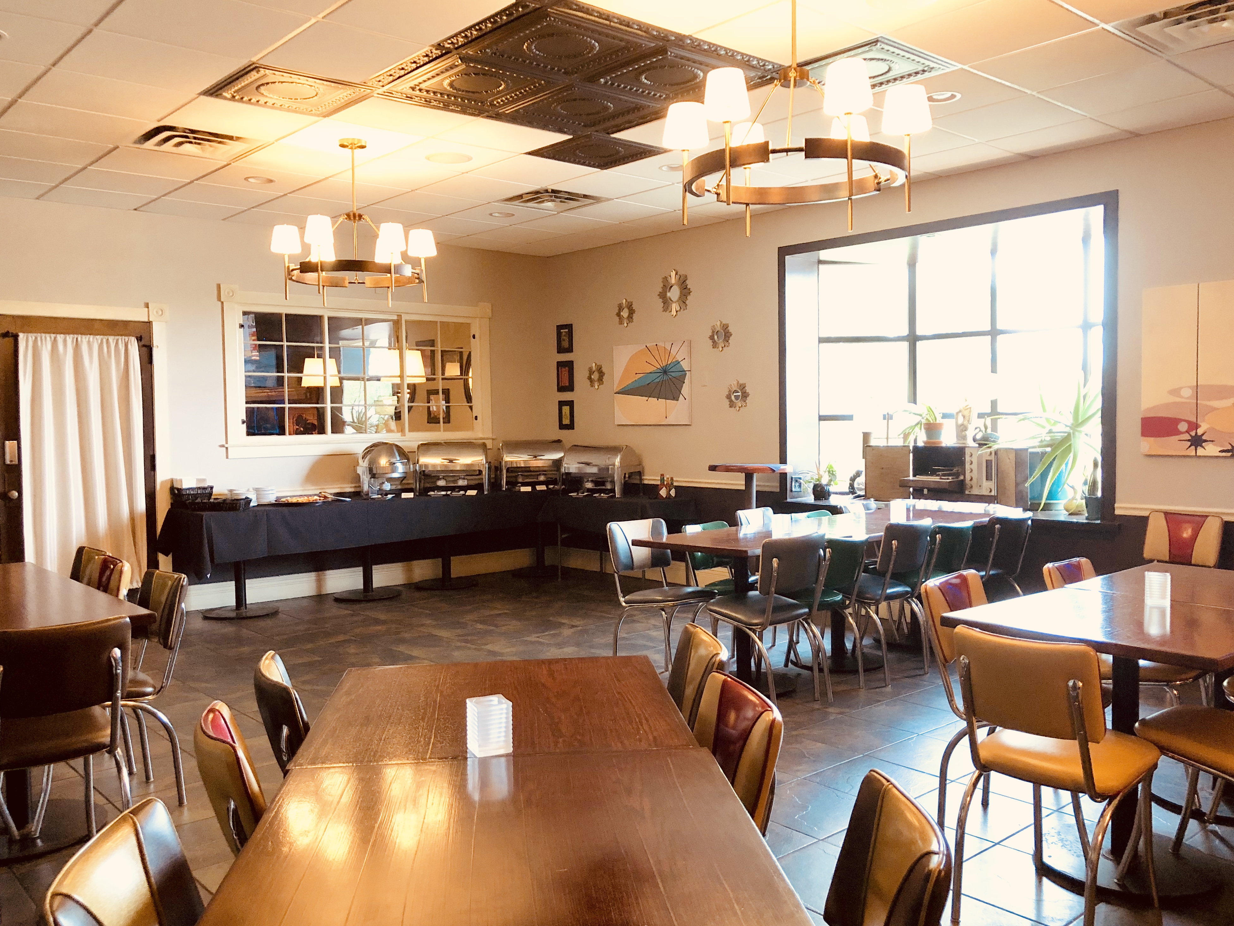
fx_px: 1034
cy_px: 475
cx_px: 633
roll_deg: +1.2
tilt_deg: -3.7
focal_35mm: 29
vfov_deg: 48.2
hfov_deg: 61.6
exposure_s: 1/15
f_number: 1.8
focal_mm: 3.99
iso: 64
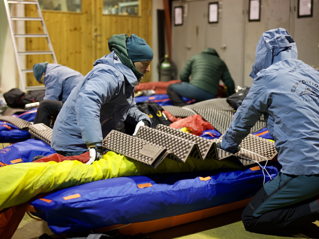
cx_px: 167
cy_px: 118
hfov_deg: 34.9
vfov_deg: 26.6
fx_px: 507
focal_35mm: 55
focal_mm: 50
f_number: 1.6
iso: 1250
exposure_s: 1/200
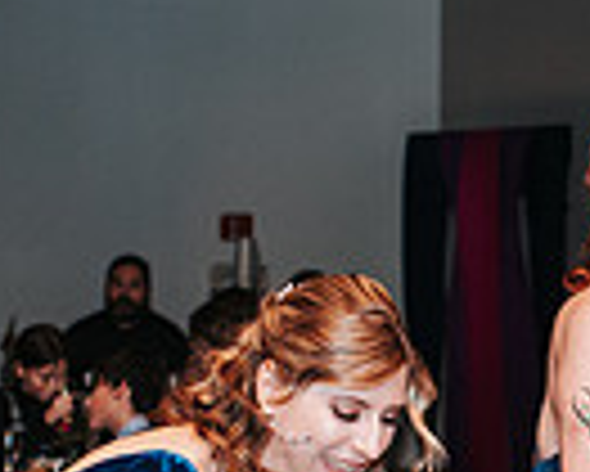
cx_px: 636
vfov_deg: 9.3
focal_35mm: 167
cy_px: 349
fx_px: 2918
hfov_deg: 11.4
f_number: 2.8
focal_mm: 35
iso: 1000
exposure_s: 1/200
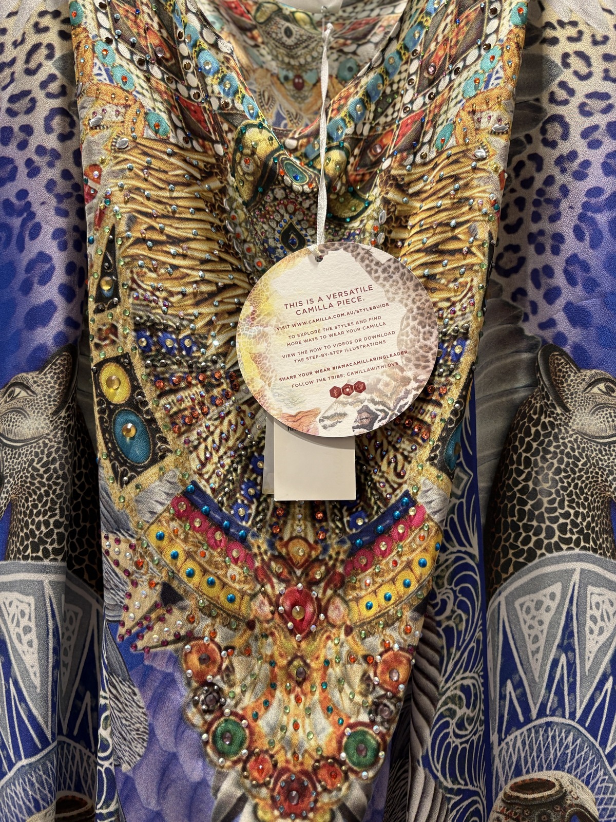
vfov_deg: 67.3
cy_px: 411
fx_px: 617
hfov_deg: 53.1
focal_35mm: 26
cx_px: 308
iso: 100
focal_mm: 5.96
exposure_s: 1/50
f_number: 1.6
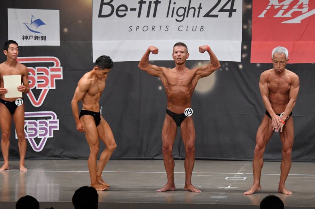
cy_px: 104
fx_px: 1469
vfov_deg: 8.2
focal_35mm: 168
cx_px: 158
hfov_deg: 12.2
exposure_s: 1/400
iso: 5000
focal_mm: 112
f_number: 5.6
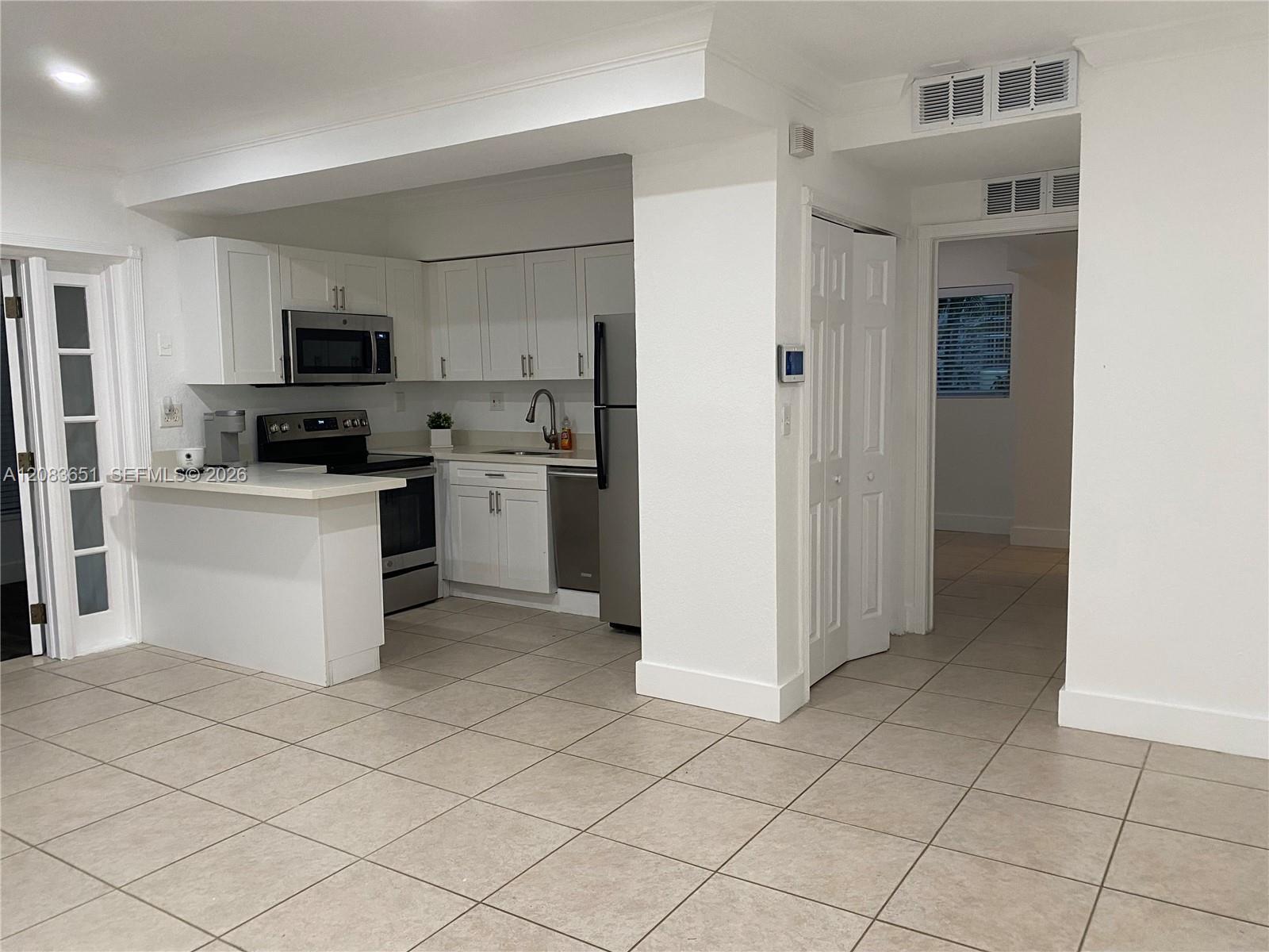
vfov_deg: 53.1
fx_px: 953
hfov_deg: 67.3
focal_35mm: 26
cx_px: 634
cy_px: 476
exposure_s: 1/60
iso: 125
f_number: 1.8
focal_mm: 4.25
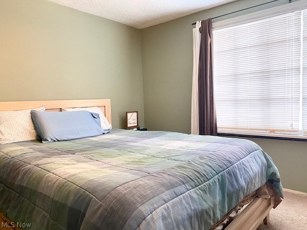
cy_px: 115
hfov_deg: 67.3
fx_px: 231
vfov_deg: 53.1
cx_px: 154
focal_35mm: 26
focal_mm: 4.25
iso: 160
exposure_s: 1/60
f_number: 1.8
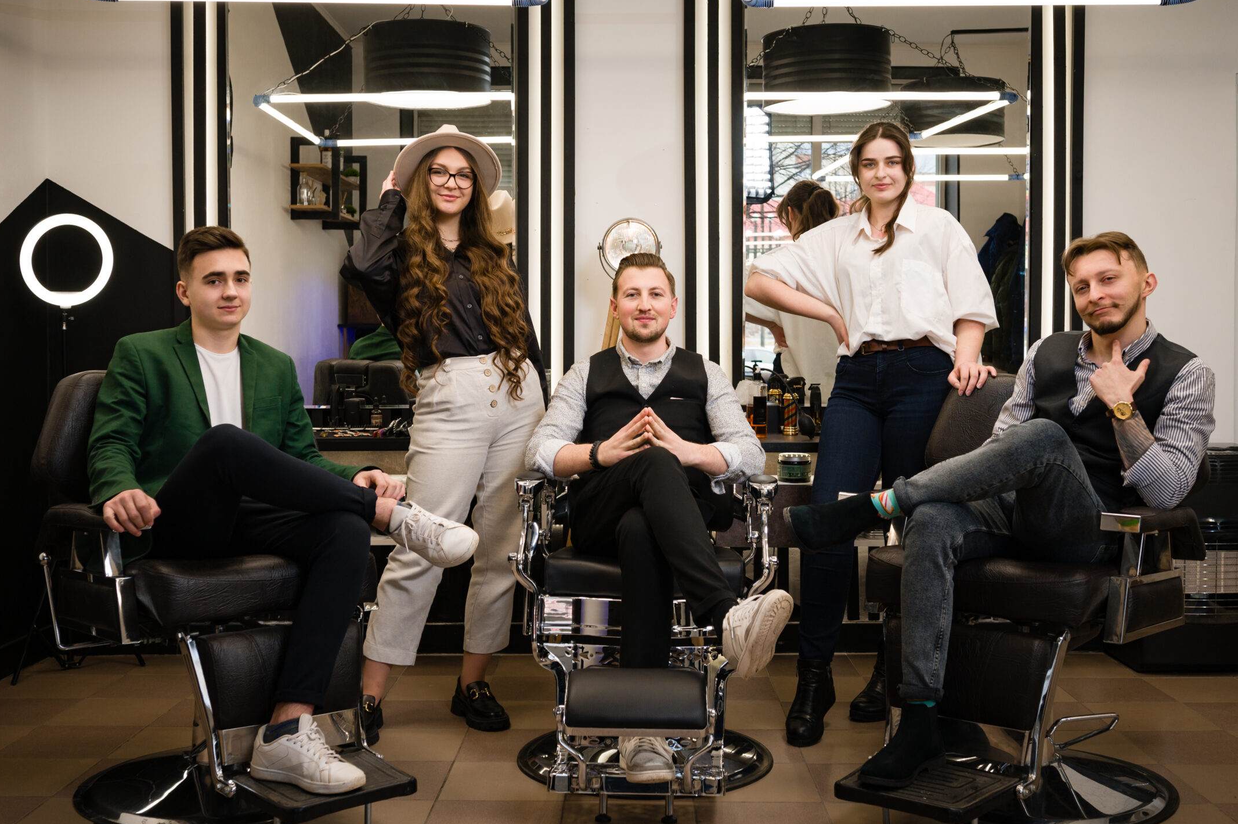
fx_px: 1237
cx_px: 608
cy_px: 367
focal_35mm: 36
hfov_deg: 53.2
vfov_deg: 36.8
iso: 320
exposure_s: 1/160
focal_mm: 30
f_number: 4
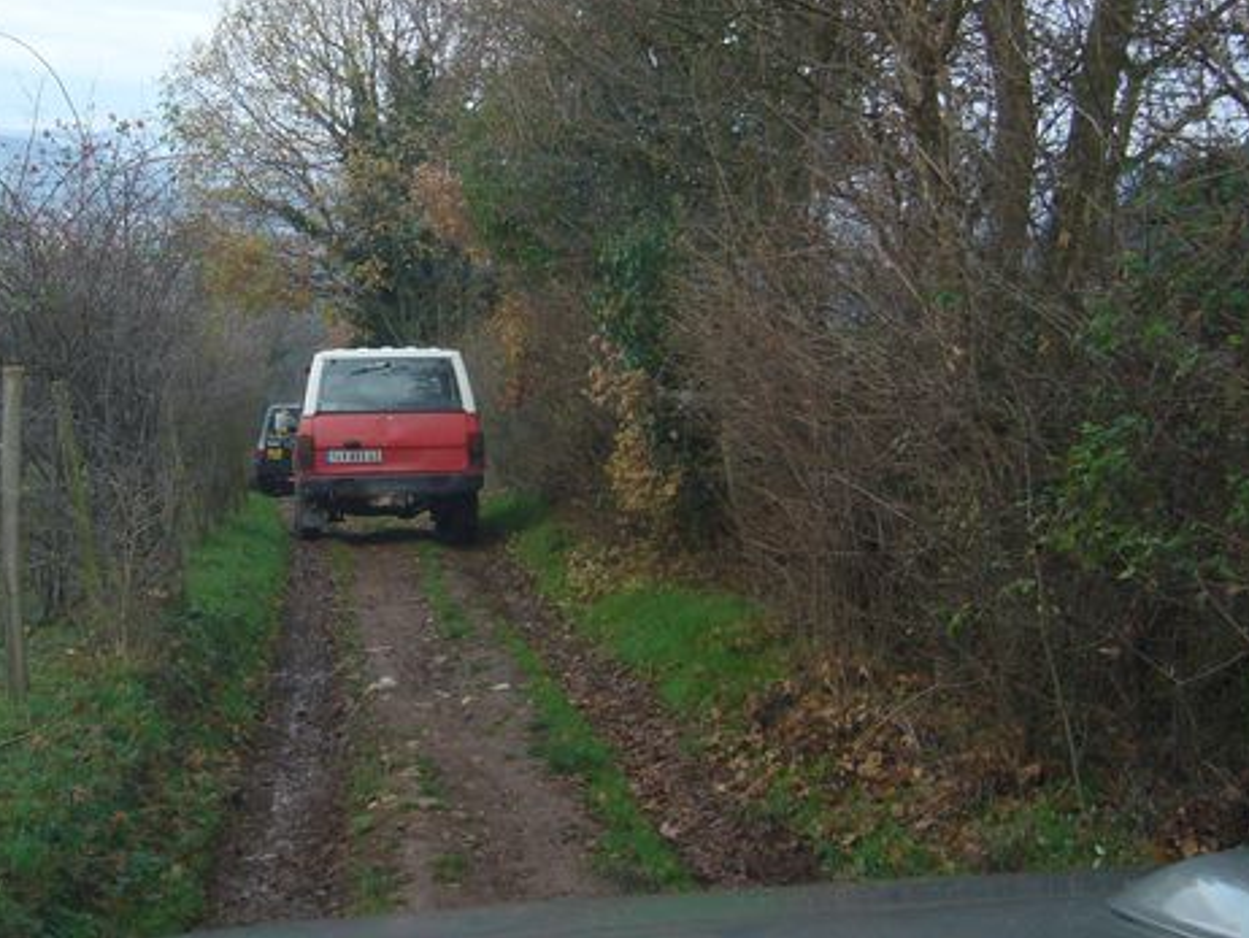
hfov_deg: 35.6
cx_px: 370
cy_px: 266
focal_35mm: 53
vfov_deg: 27.3
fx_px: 1913
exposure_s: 1/100
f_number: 2.8
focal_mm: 5.8
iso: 80
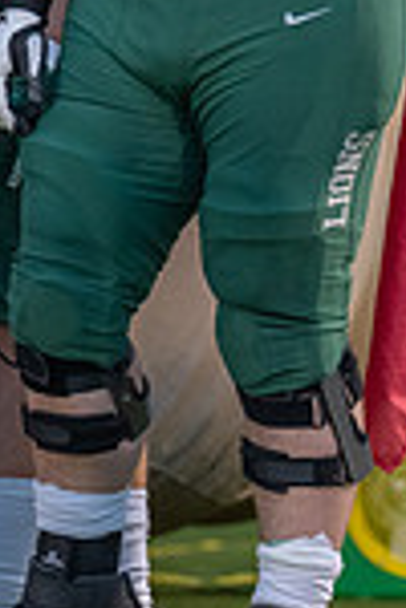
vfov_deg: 2.5
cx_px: 185
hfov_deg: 1.6
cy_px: -139
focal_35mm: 840
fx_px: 14209
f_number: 2.8
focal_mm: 167
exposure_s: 1/1000
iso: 2000
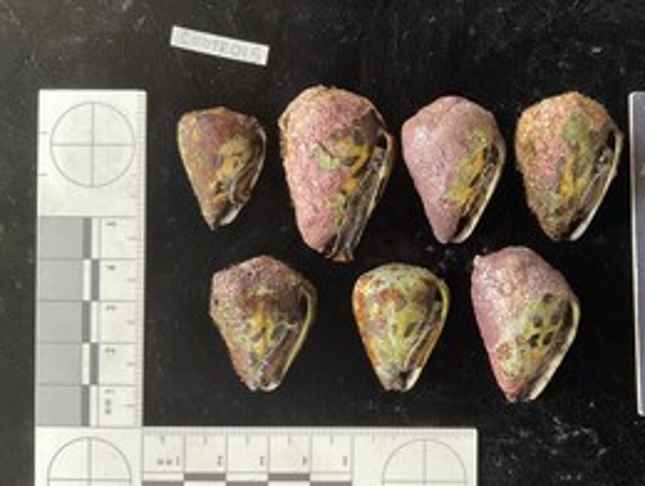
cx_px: 427
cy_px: 267
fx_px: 728
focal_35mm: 39
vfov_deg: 36.9
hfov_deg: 47.1
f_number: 1.8
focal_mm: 3
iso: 40
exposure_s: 1/60
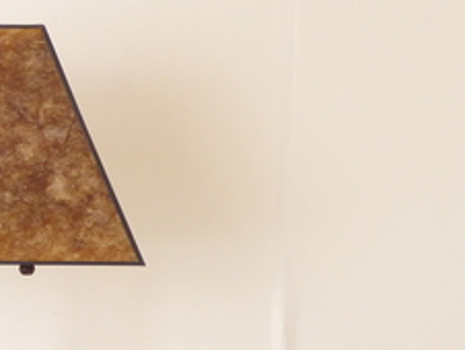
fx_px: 1425
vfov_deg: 13.7
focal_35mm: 106
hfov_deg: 17.9
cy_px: 389
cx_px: -39
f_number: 3.8
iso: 400
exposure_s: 1/20
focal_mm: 7.2
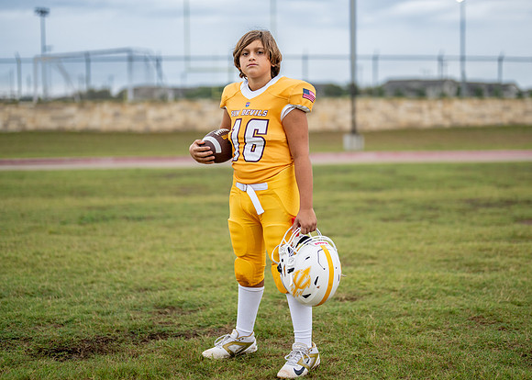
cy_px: 168
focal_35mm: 60
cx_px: 282
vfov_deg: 23.6
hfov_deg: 32.6
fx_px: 908
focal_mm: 50
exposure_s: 1/1600
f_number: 1.2
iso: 320
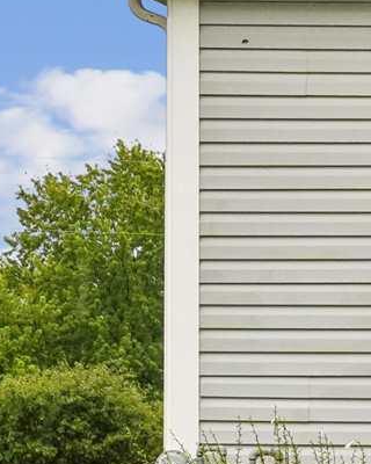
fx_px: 3459
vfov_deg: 7.7
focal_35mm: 252
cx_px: 1484
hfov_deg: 5.4
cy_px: 137
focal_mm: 35
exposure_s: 1/320
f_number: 9
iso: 800
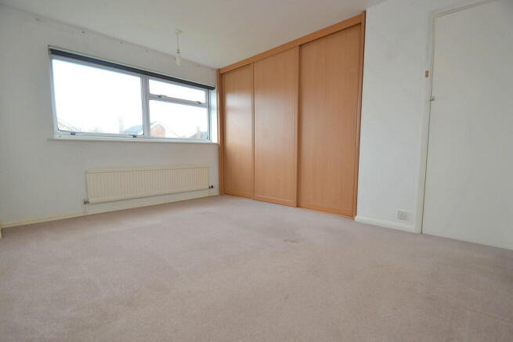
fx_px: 214
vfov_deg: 77.4
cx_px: 256
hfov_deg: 100.4
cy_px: 171
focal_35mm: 15
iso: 125
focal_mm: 10
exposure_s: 1/60
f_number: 4
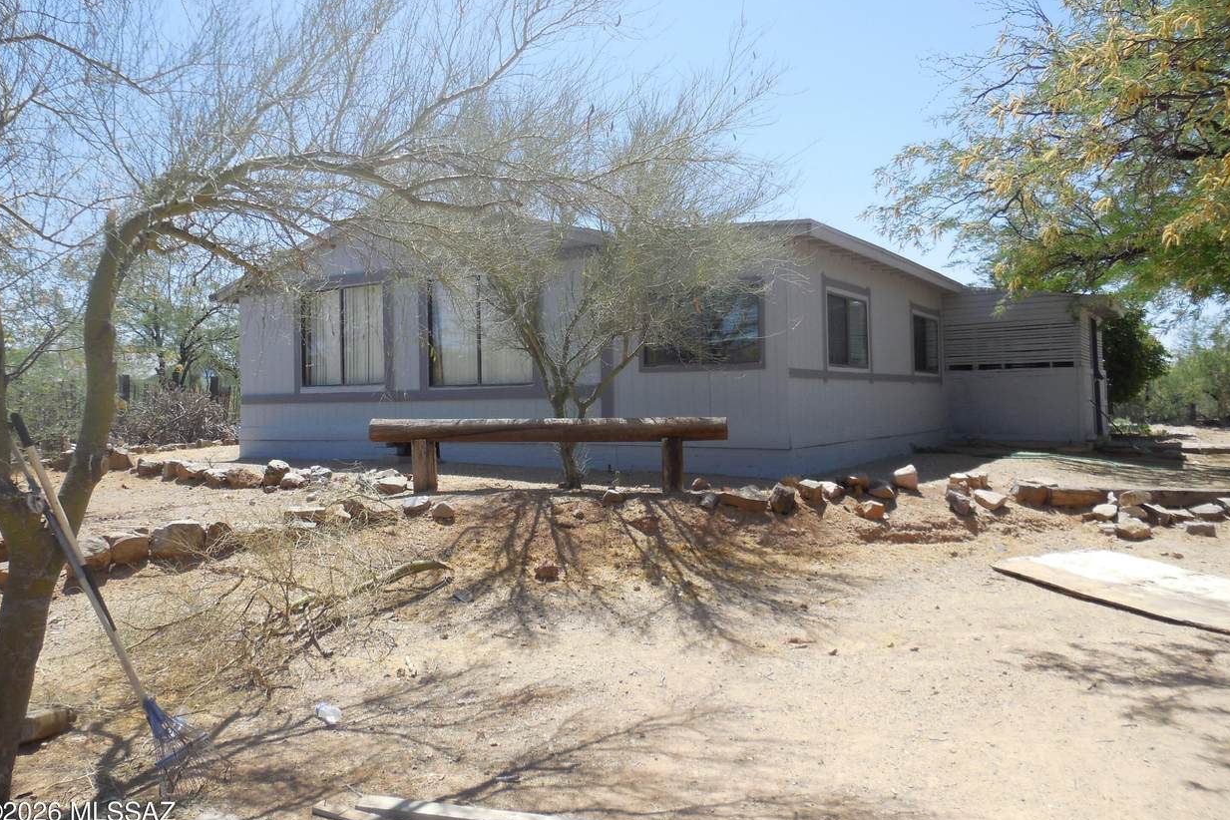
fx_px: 922
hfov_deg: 67.4
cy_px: 377
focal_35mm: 27
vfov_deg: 47.9
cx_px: 618
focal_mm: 4.5
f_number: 3.1
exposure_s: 1/1250
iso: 125
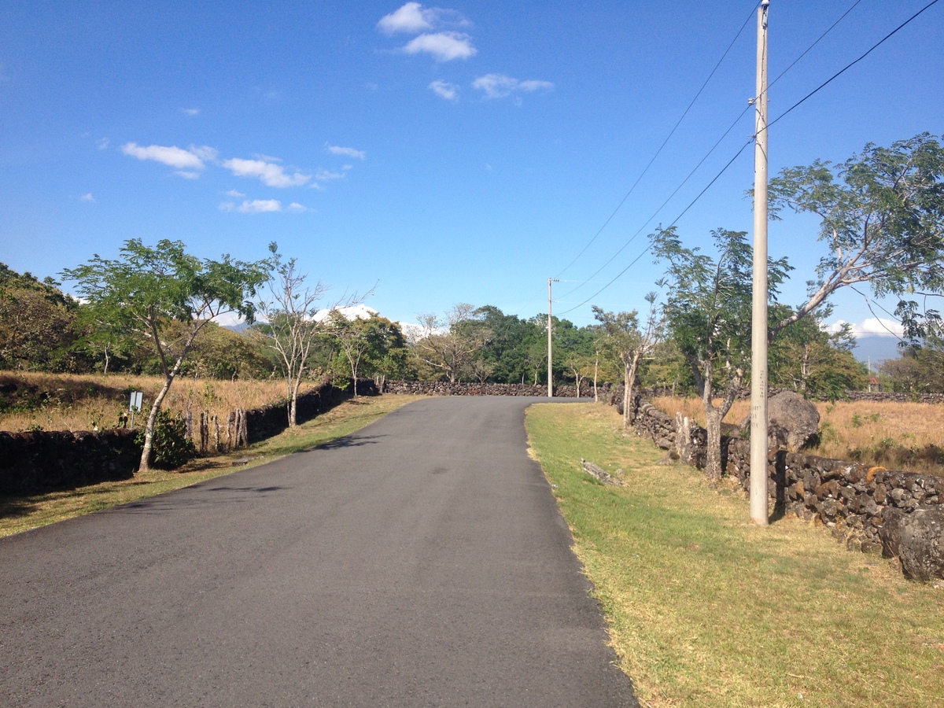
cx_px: 472
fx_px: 954
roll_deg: +0.7
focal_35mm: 35
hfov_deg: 52.6
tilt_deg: -1.2
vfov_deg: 40.7
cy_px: 354
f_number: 2.4
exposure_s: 1/1493
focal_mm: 4.28
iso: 50
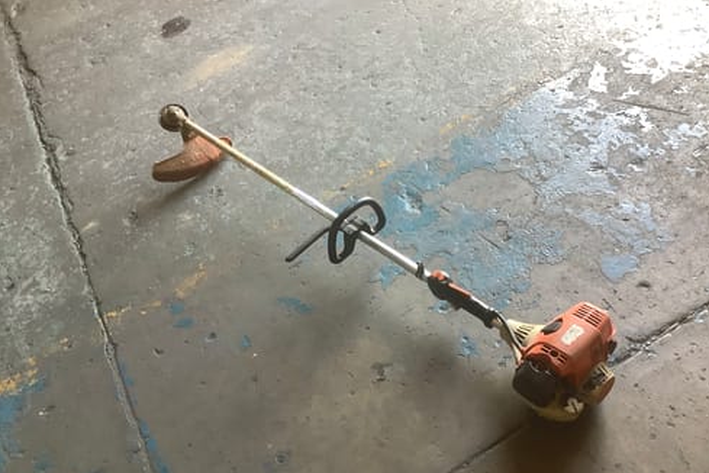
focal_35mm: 33
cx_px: 361
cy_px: 271
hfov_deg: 57.2
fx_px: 650
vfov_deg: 39.9
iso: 80
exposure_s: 1/50
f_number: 2.4
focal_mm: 3.3
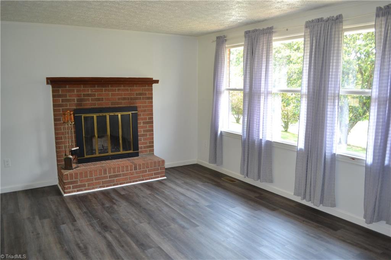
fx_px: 293
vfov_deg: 47.9
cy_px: 130
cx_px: 196
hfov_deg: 67.4
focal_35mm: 27
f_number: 4
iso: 400
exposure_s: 1/80
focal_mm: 18
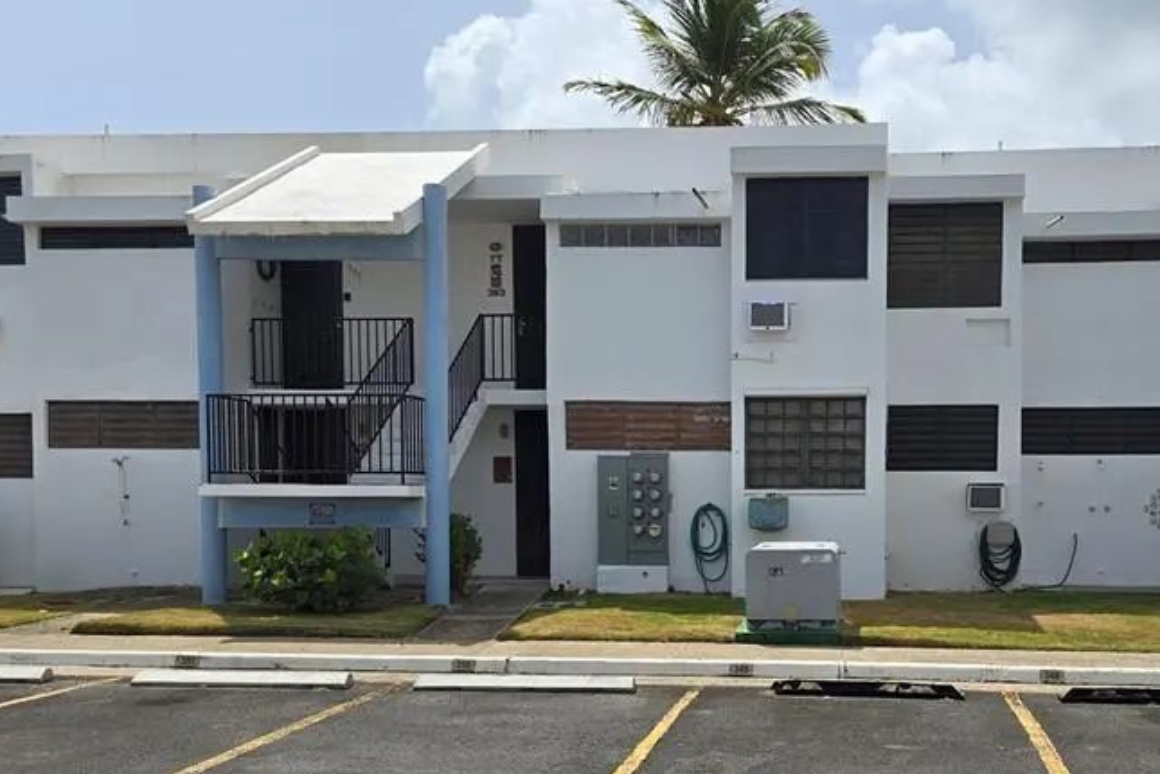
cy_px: 545
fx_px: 1224
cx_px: 764
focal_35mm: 38
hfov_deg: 49.9
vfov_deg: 34.6
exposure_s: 1/1108
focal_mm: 6.3
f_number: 1.7
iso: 12
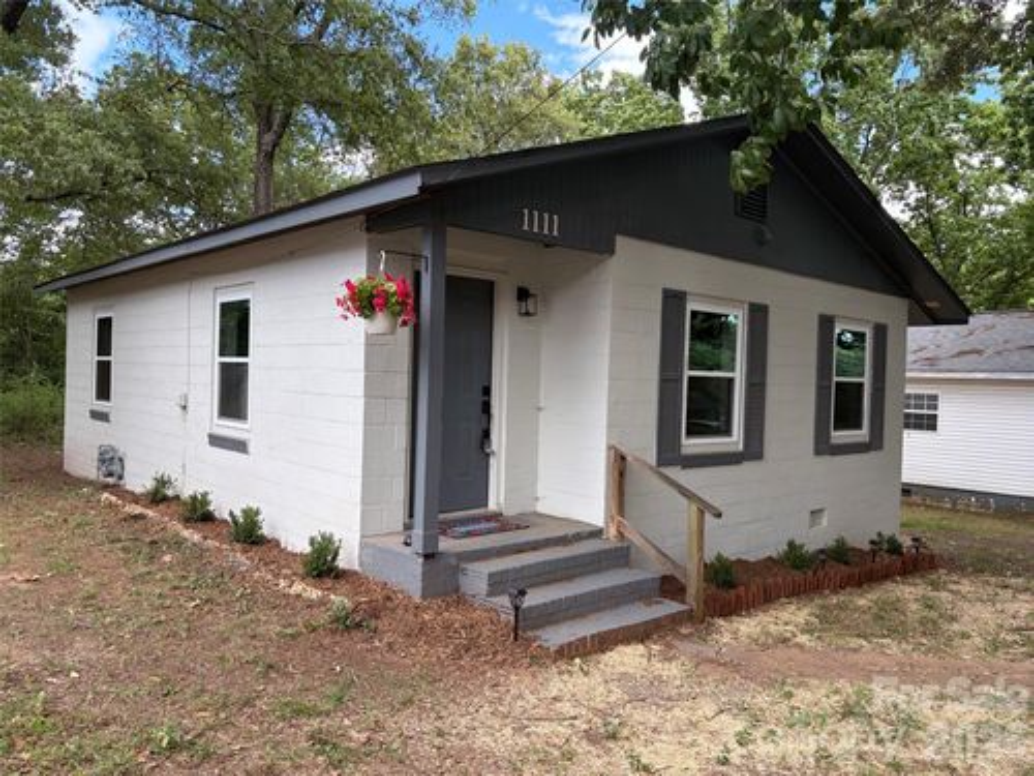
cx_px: 517
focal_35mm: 26
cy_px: 388
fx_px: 777
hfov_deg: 67.3
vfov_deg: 53.1
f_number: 1.6
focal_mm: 5.96
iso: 64
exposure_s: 1/371
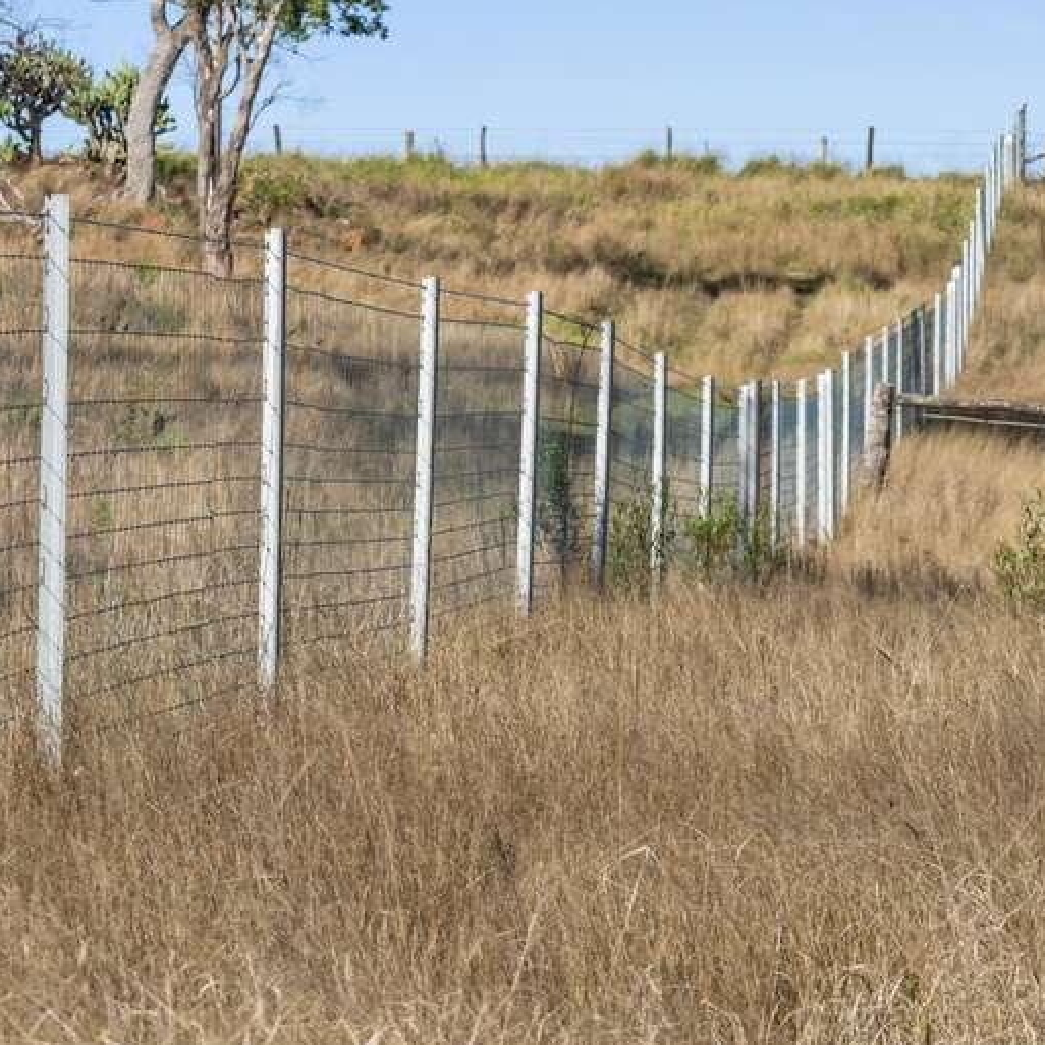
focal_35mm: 312
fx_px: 10656
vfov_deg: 5.6
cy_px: 520
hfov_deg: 5.6
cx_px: 255
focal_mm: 98
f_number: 8
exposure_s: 1/320
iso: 100
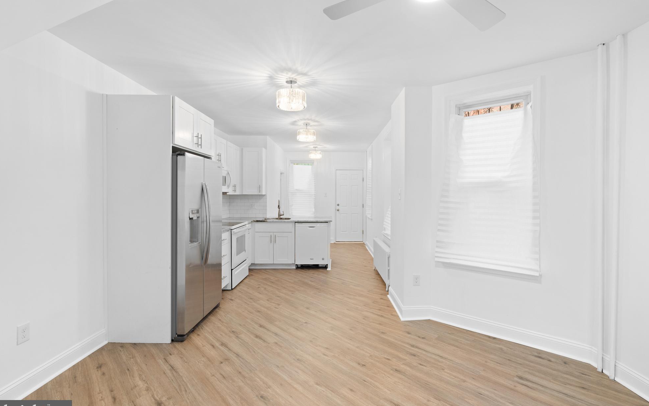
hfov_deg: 94.3
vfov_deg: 68.0
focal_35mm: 17
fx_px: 301
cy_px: 199
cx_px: 337
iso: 640
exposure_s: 1/8
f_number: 5.6
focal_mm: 16
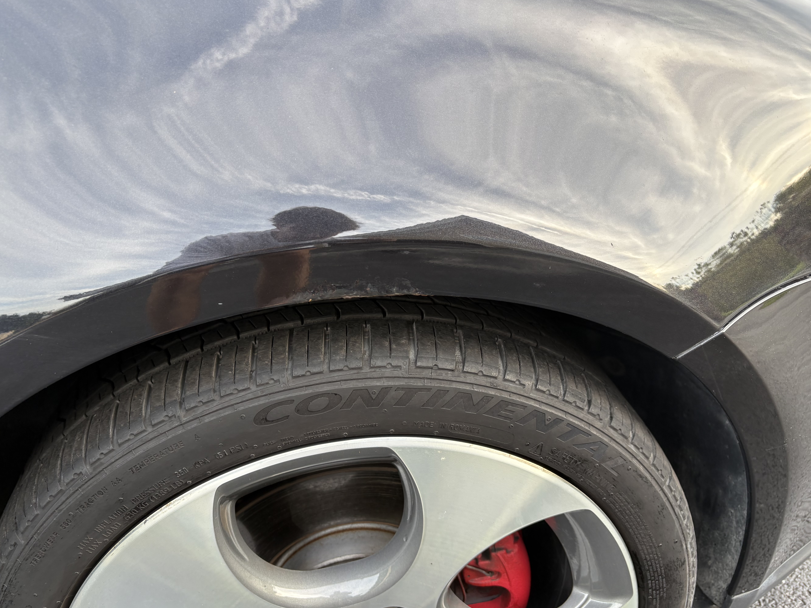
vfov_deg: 49.7
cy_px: 316
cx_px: 387
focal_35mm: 28
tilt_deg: -26.1
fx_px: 656
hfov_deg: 63.4
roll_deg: +5.2
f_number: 1.6
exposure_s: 1/132
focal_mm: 5.96
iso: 40
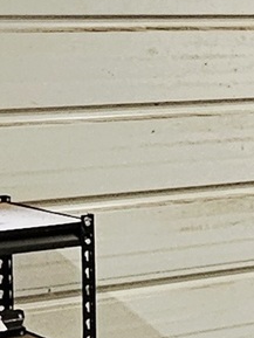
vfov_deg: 14.2
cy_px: 67
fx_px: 1349
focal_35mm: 138
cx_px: 562
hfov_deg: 9.8
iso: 160
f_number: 2.2
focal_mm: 2.2
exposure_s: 1/60.2
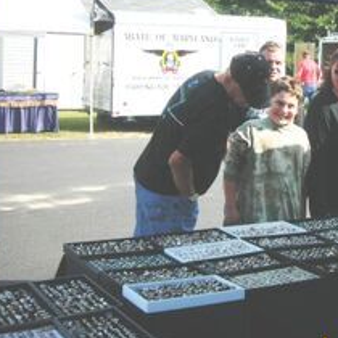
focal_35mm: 64
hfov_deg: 26.3
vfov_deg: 26.8
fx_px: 707
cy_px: 122
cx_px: 278
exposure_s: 1/472
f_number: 3.2
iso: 50
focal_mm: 6.3
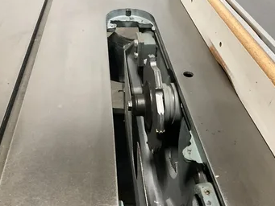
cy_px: 114
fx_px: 270
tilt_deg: -44.8
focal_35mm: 34
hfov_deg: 53.9
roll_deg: -4.5
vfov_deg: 41.8
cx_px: 151
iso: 400
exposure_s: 1/30
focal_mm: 3
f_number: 1.8
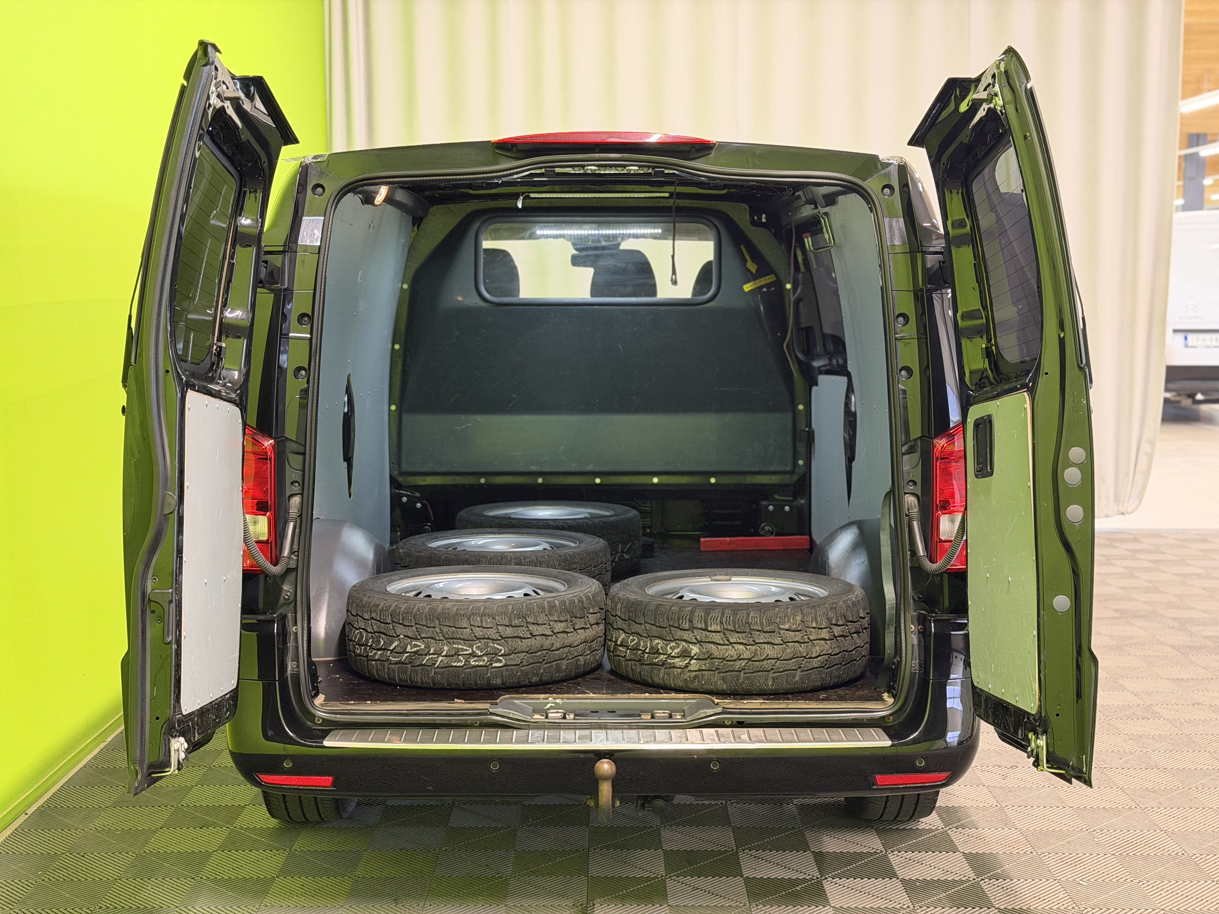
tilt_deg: -5.8
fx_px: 1690
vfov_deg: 30.3
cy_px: 457
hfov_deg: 39.7
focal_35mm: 48
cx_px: 610
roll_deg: -0.2
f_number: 1.78
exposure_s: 1/52
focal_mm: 6.76
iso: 250
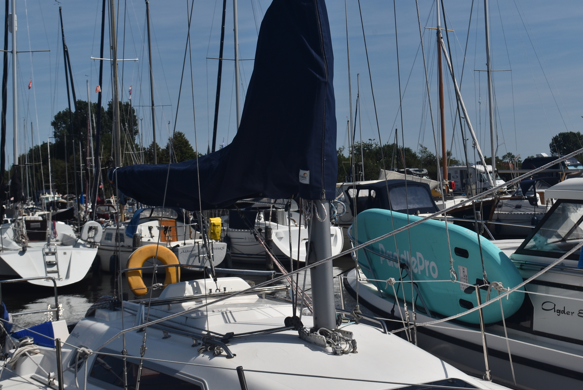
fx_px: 916
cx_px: 289
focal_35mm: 57
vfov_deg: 24.0
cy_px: 190
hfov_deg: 35.3
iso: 200
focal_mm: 35
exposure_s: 1/500
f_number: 11
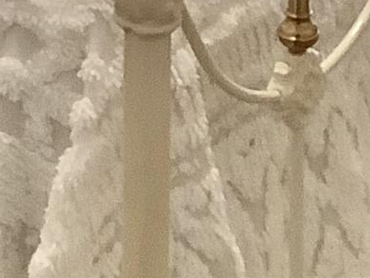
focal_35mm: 237
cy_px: -489
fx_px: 2533
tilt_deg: -12.9
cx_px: 89
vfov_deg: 5.9
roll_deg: -2.6
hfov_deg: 8.3
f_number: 2.4
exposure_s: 1/30
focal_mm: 3.3
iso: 400
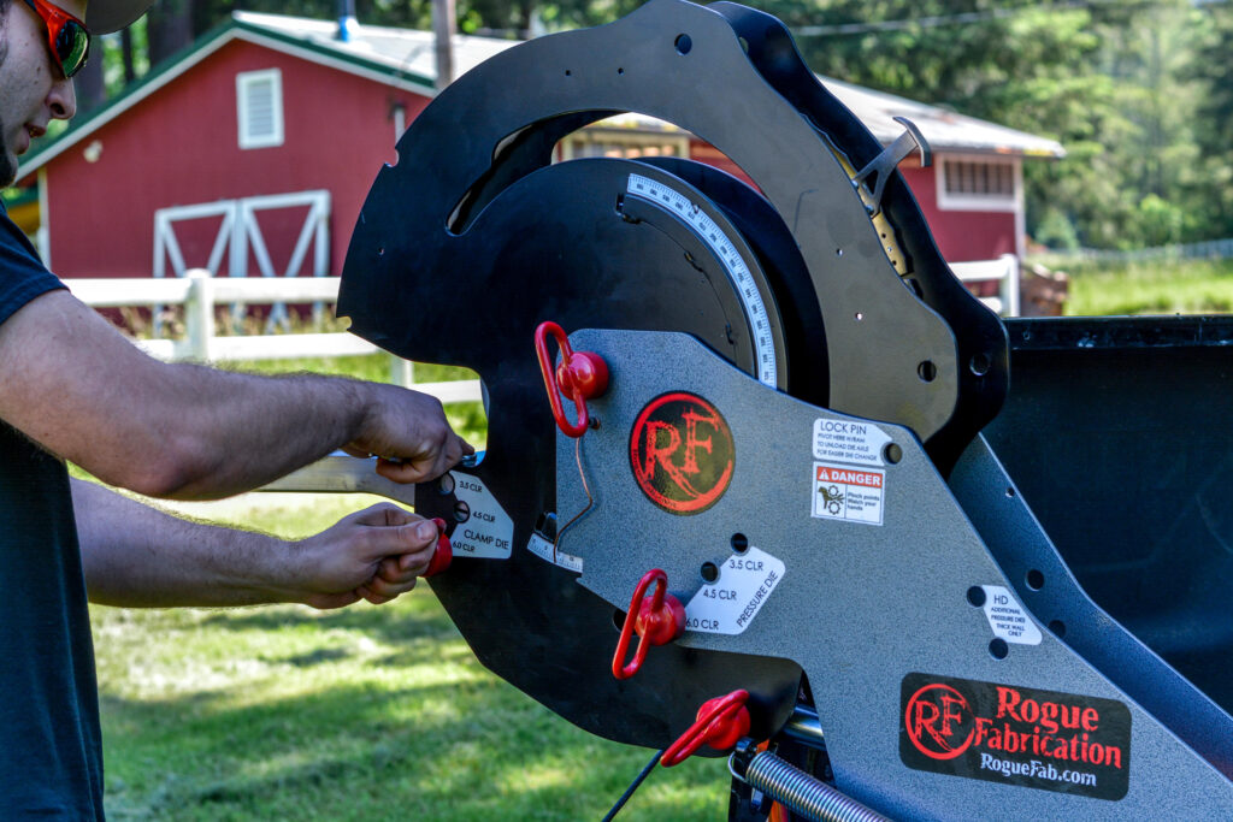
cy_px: 411
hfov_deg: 27.0
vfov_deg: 18.2
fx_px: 2569
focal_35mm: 75
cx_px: 616
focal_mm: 50
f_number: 5
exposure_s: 1/250
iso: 320
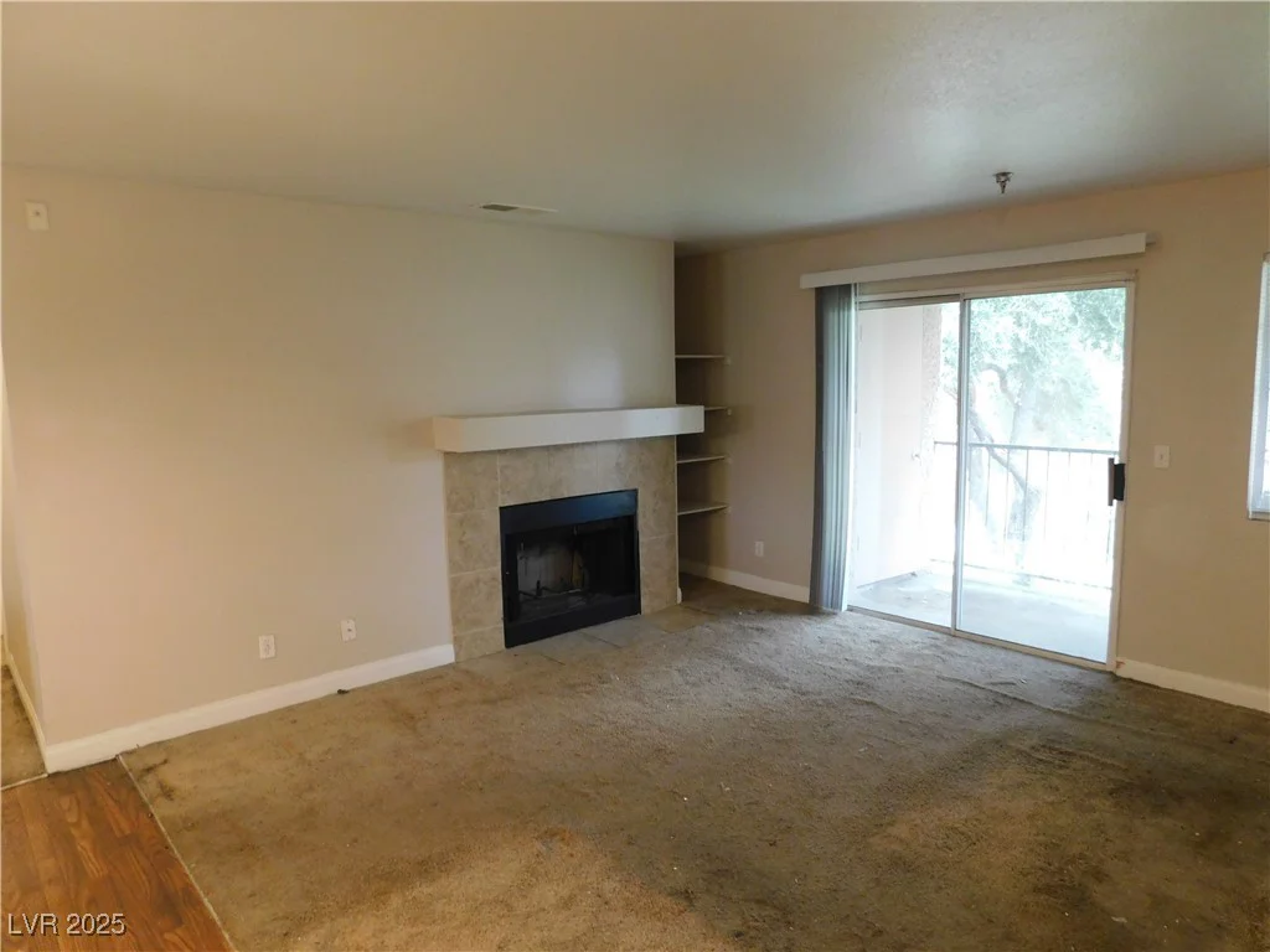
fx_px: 844
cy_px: 476
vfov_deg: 58.9
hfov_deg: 73.9
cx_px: 635
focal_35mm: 23
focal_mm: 4
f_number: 3
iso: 400
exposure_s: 1/25
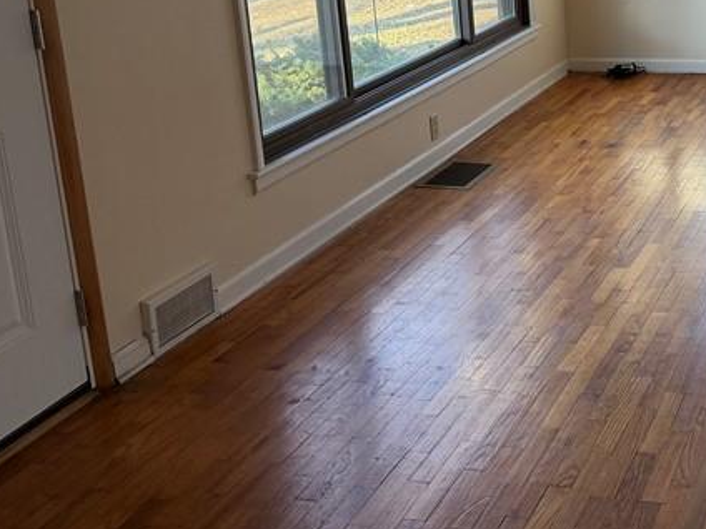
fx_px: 1183
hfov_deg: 30.9
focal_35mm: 58
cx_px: 698
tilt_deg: -15.2
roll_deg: +2.1
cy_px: 87
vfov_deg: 24.7
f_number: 1.78
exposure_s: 1/236
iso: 200
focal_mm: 6.76
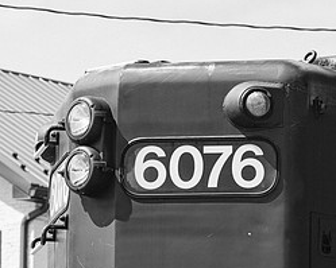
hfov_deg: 6.9
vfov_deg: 5.5
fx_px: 2793
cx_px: 262
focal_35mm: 281
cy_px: 203
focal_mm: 120
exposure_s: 1/200
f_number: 8
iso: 125
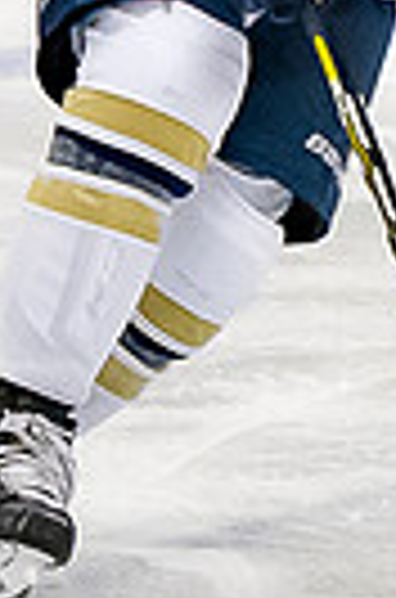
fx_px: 16519
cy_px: -69
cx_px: 434
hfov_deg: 1.4
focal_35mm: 996
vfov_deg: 2.1
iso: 2500
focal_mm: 70
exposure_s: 1/800
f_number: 3.2
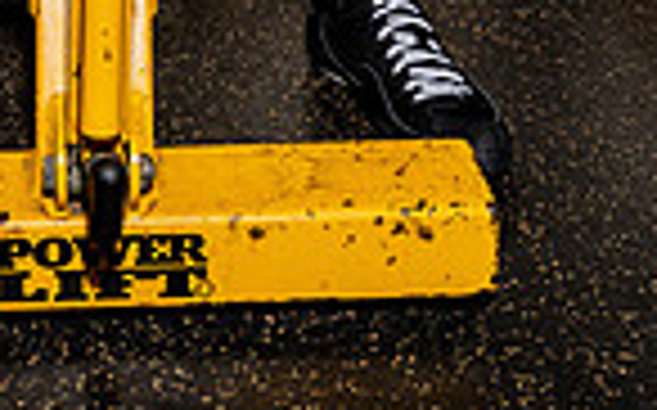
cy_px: -599
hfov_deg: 19.3
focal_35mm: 107
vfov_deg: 10.4
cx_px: 122
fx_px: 1914
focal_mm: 34
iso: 100
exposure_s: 1/200
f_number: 8
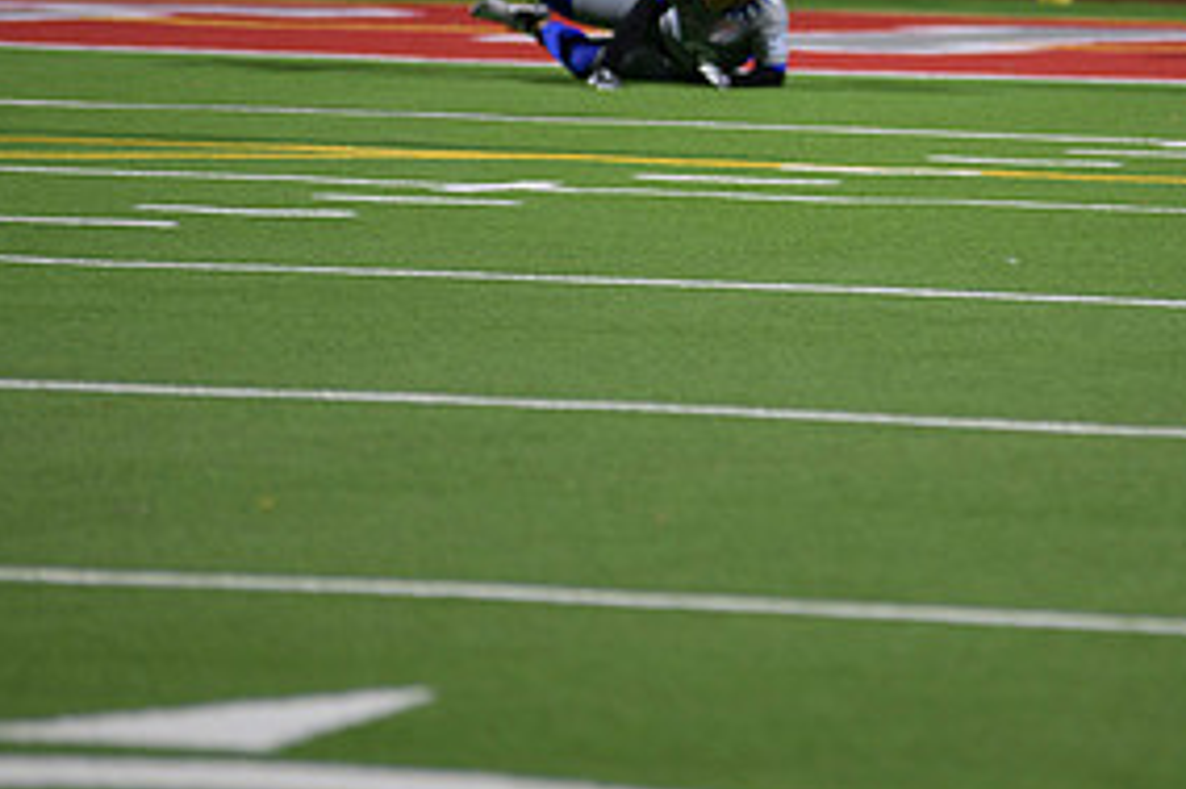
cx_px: 856
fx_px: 13466
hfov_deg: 5.0
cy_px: 86
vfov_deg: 3.4
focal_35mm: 409
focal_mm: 200
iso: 900
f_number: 2.8
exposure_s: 1/200
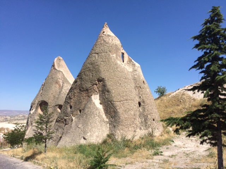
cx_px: 113
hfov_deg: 61.7
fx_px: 189
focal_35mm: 29
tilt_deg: +8.0
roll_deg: -1.2
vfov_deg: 48.2
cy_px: 84
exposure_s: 1/2740
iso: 32
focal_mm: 4.15
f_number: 2.2
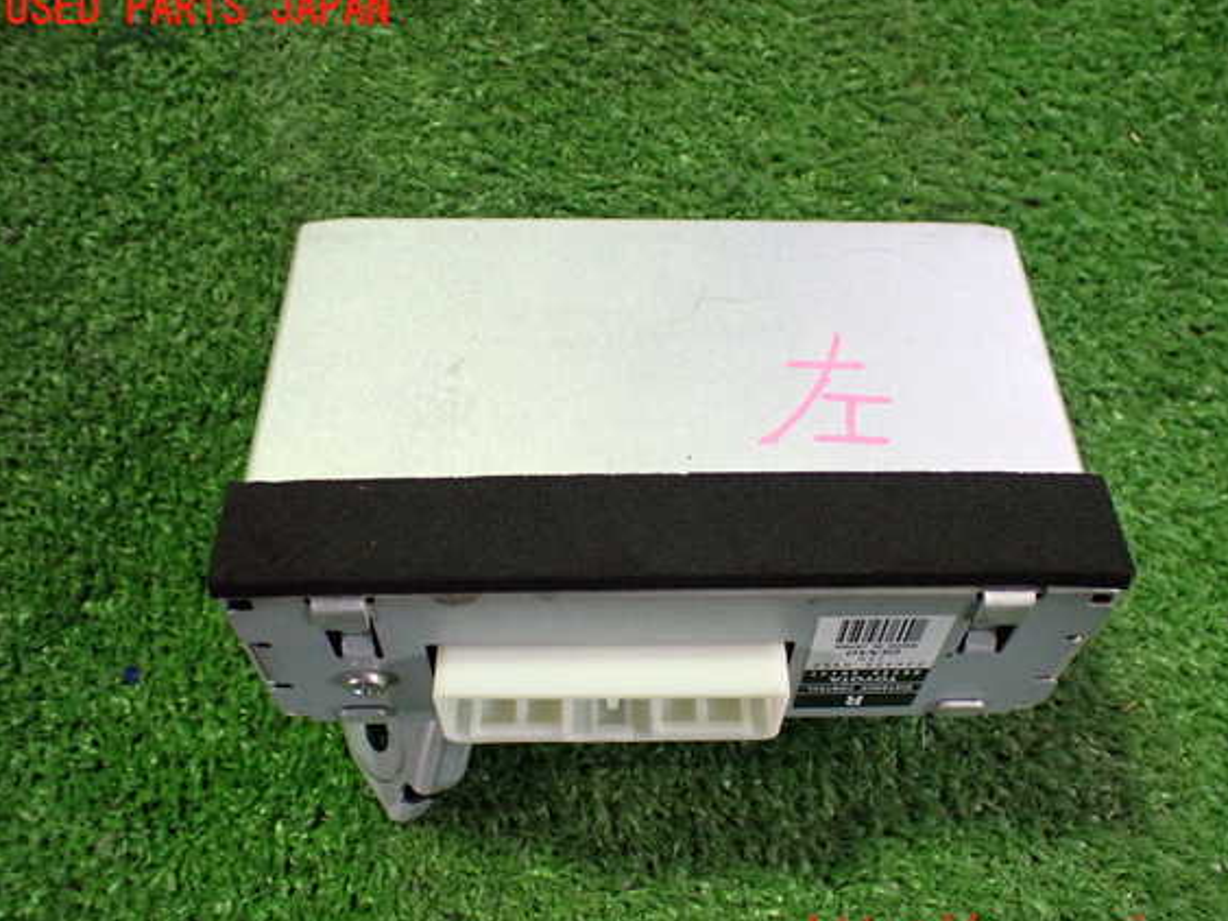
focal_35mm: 32
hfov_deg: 56.8
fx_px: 1135
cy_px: 474
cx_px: 648
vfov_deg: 44.1
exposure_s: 1/60
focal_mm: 5.4
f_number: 2.3
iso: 800
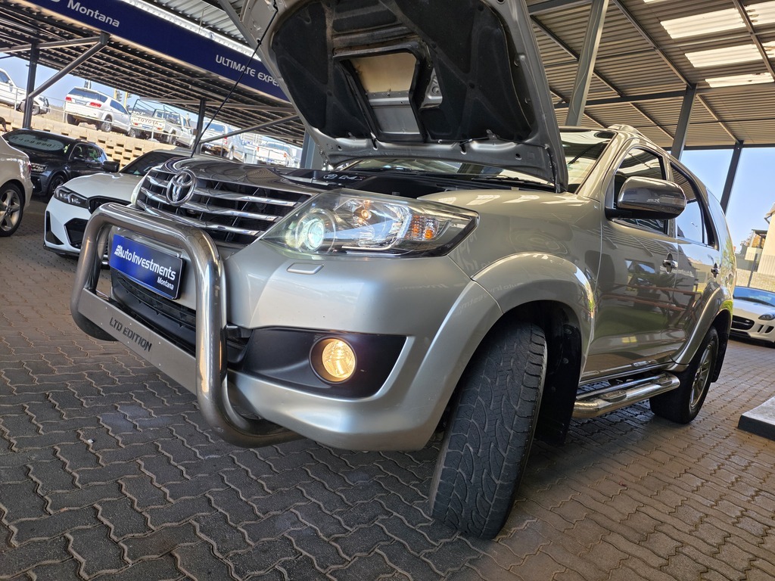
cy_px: 290
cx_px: 388
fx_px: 515
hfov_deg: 73.9
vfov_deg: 58.9
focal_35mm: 23
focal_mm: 6.25
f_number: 1.7
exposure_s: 1/134
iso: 12
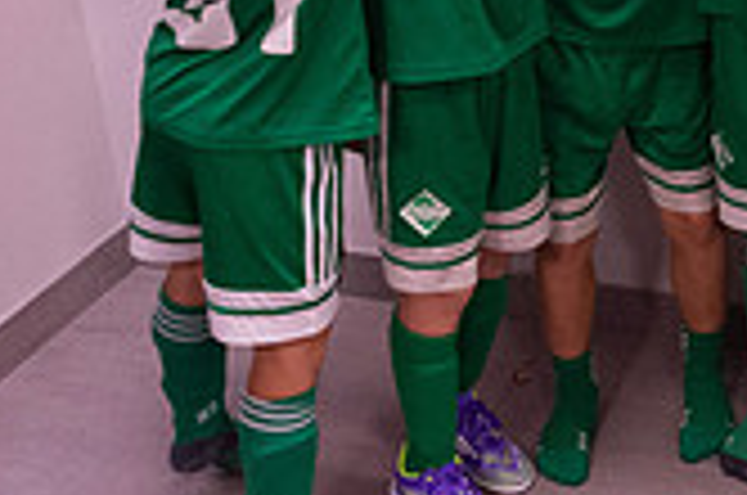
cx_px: 814
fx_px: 1740
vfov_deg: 15.8
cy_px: -40
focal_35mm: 84
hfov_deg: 22.9
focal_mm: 24
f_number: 3.5
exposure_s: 1/320
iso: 6400
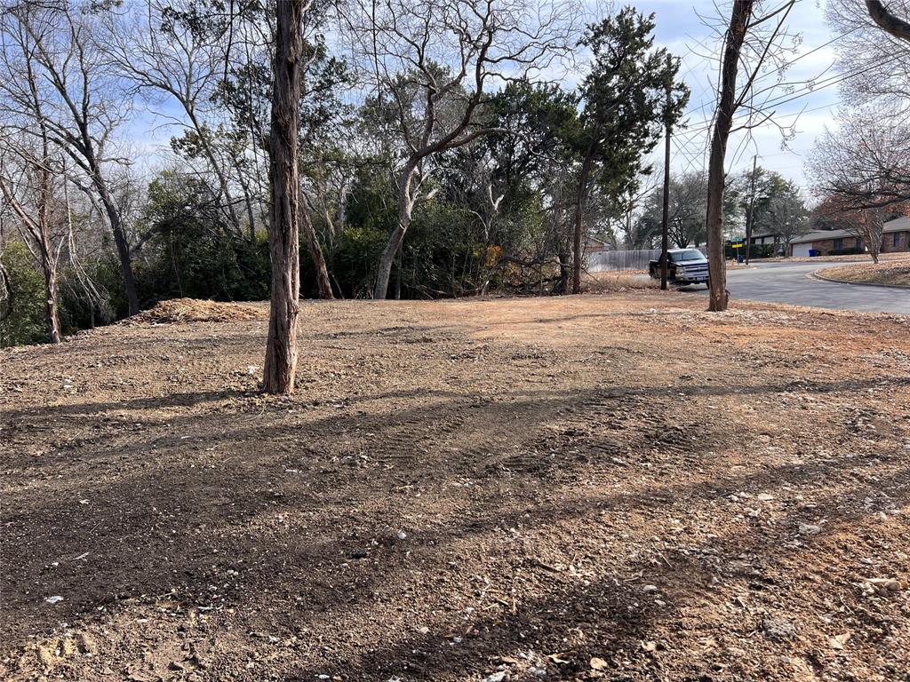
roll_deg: -0.5
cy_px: 341
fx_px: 683
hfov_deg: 67.3
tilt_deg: -5.1
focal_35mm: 26
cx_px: 455
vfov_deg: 53.1
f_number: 1.5
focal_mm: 5.7
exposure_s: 1/991
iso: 50
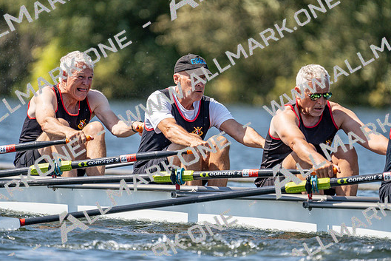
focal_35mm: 658
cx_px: 209
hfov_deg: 3.1
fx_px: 7148
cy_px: 129
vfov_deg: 2.1
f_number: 6.3
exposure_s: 1/2000
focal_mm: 600
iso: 500
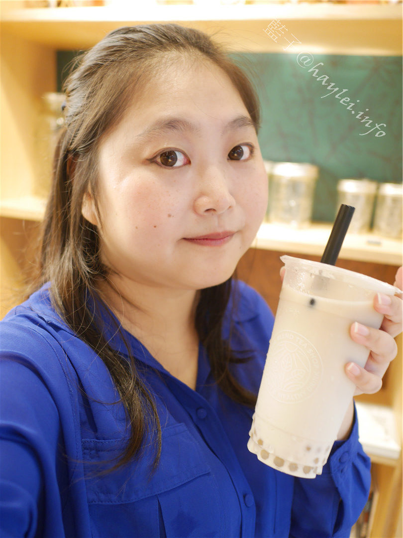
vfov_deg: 60.0
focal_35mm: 30
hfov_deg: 46.8
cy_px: 269
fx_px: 466
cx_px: 202
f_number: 1.7
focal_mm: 15
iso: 500
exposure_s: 1/60
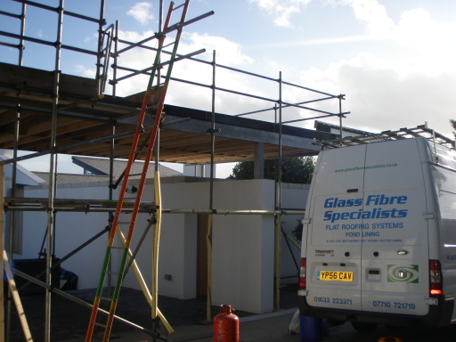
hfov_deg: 49.0
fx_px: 501
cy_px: 171
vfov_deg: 37.7
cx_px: 228
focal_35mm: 38
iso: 50
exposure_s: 1/250
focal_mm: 6.7
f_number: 4.5
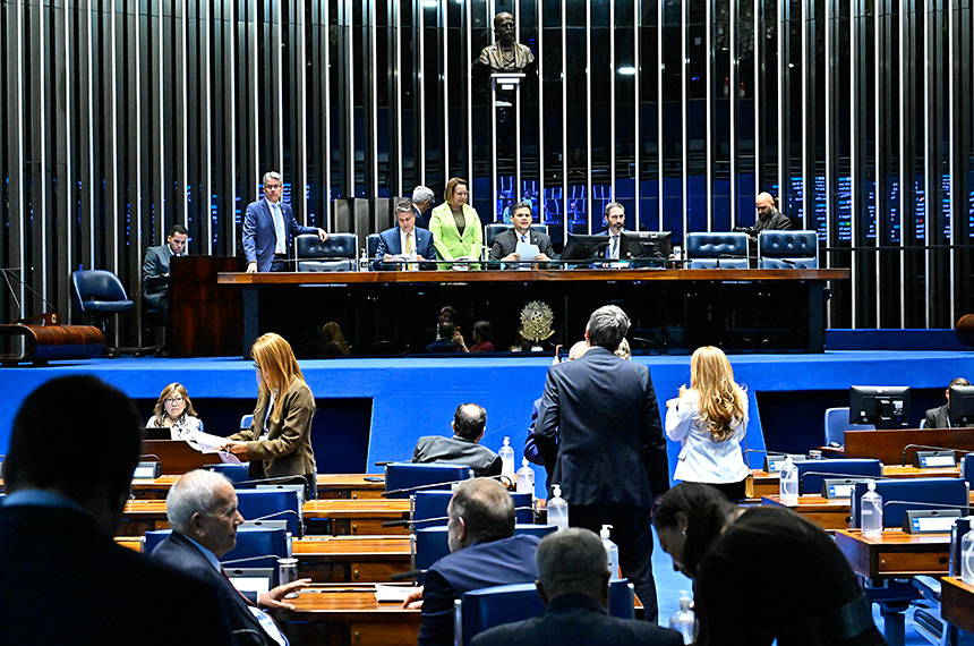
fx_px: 1890
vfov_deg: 19.4
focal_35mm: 70
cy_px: 323
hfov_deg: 28.9
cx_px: 487
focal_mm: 70
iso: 6400
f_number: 6.3
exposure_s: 1/120
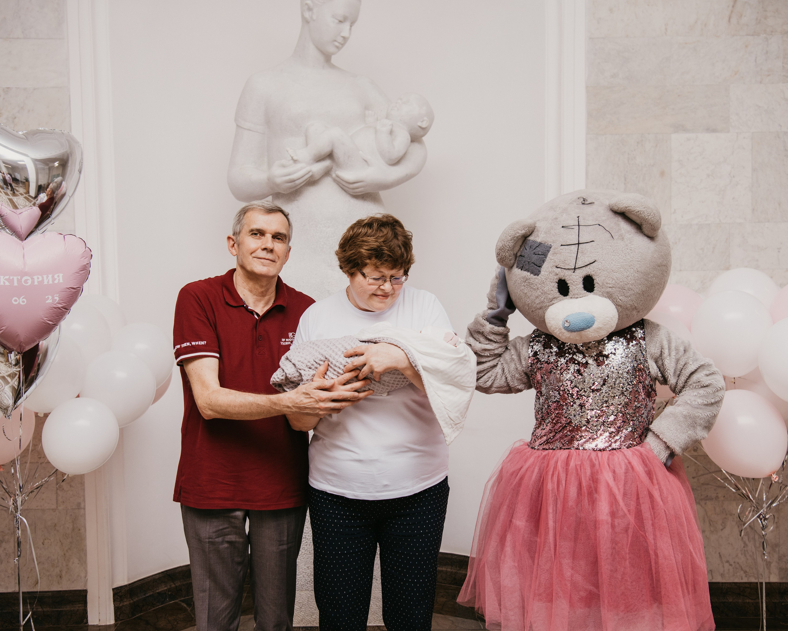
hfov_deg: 39.5
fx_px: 1096
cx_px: 397
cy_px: 318
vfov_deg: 32.1
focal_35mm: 47
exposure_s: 1/160
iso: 320
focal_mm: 40
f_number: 4
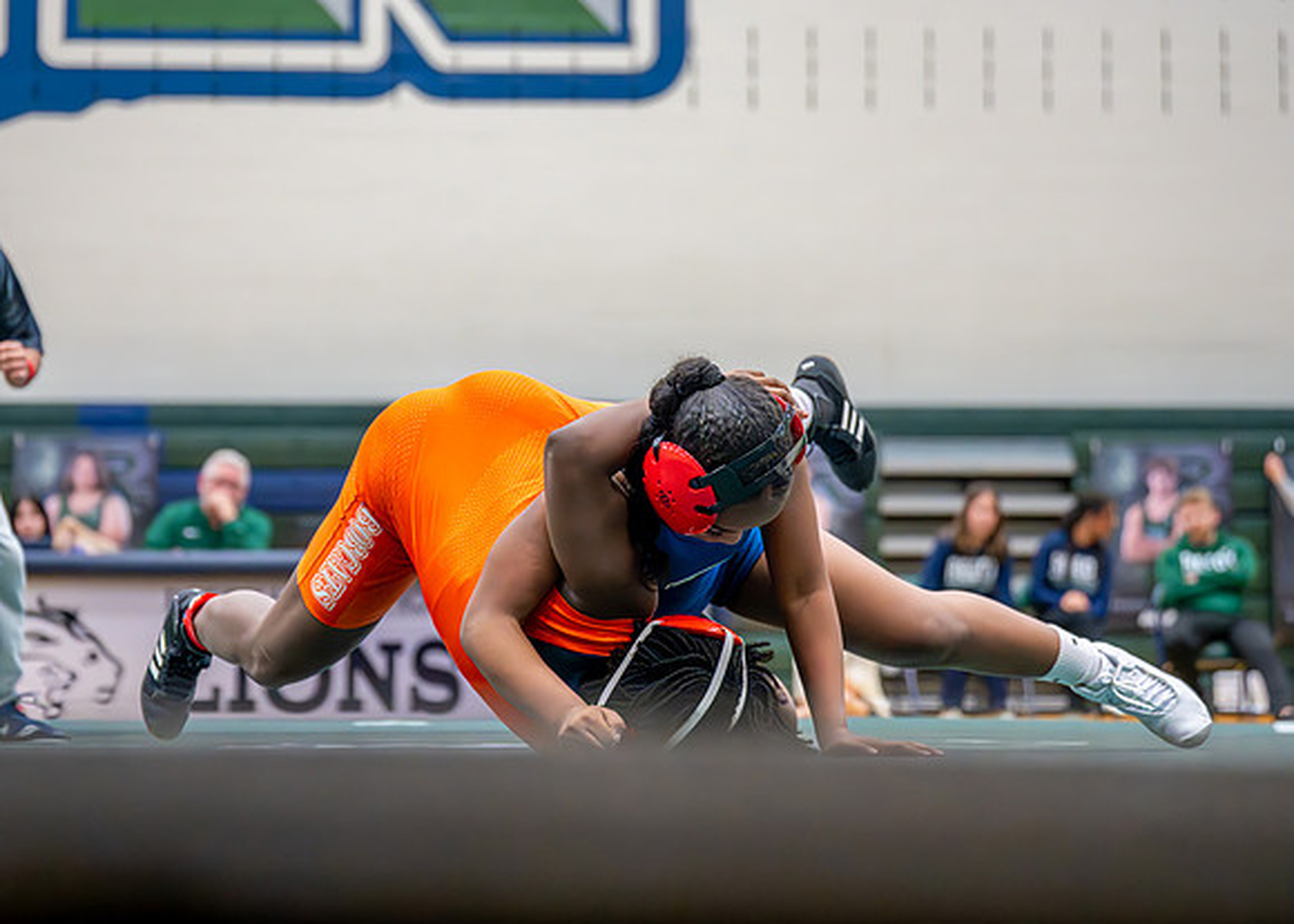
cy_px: 393
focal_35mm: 85
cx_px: 593
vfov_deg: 16.9
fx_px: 3115
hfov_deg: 23.5
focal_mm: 70
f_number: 2.8
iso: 5000
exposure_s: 1/1000
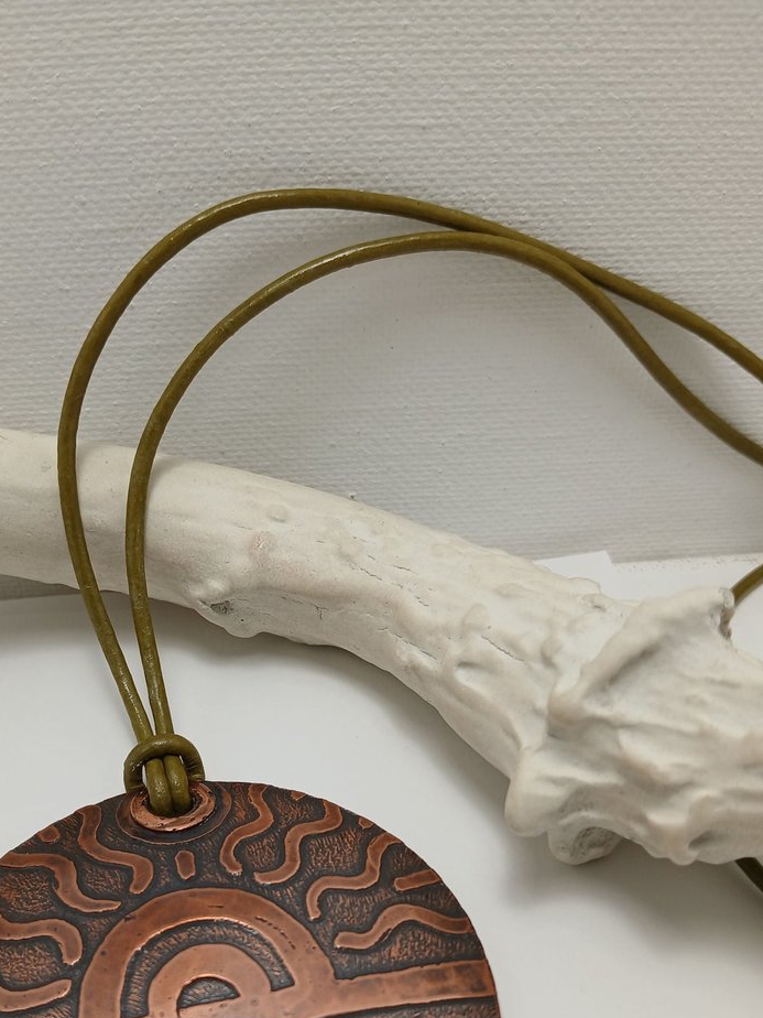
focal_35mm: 36
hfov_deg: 39.3
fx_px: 1058
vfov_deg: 50.3
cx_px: 270
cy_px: 686
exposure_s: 1/60
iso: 25
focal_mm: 3.98
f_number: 1.8
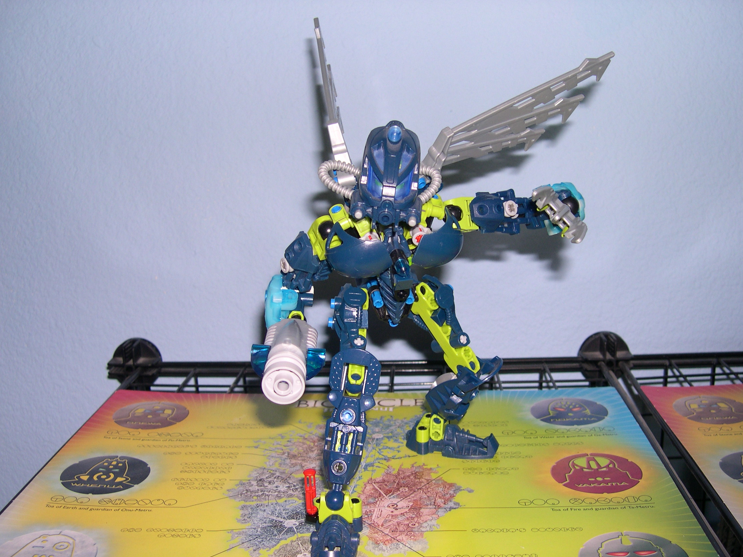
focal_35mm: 39
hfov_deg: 47.9
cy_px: 284
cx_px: 375
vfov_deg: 36.8
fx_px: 837
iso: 100
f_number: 2.8
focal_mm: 8
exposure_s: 1/60
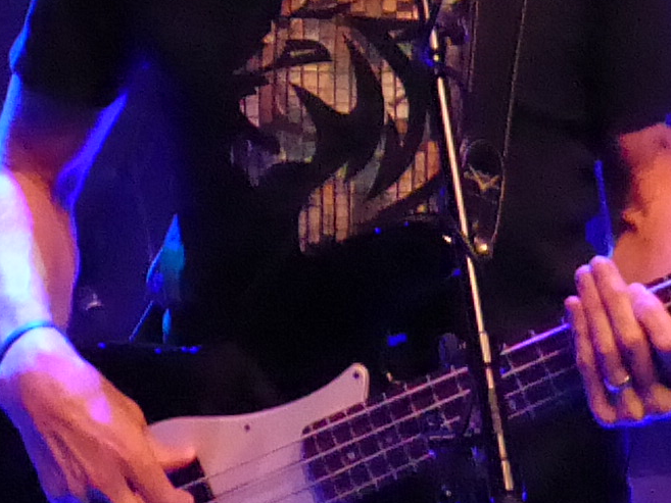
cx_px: 430
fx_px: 28112
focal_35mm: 1450
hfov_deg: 1.4
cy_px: -7
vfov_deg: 1.0
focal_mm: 83.4
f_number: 6
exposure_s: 1/50
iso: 3200
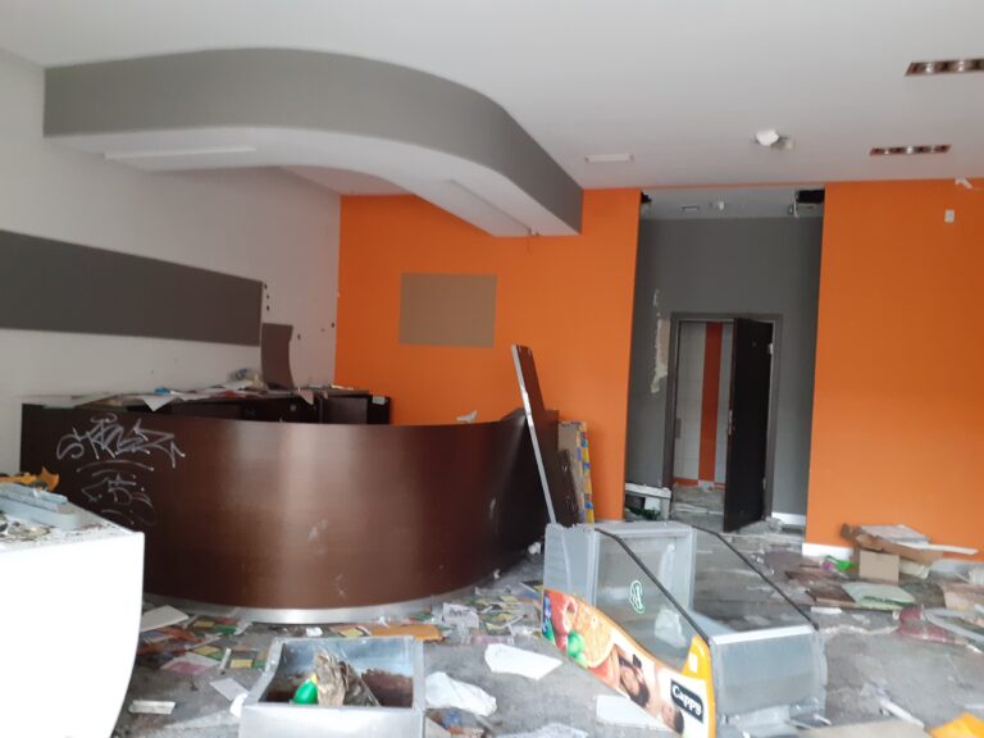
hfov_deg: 65.3
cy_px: 369
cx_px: 492
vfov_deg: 51.4
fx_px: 768
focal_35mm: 27
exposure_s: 1/25
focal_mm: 3.6
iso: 400
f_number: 1.9
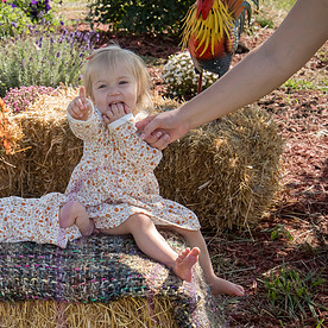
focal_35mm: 100
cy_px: 191
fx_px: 1072
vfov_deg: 17.4
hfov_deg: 17.1
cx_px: 21
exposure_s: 1/500
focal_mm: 56
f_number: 8
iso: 400
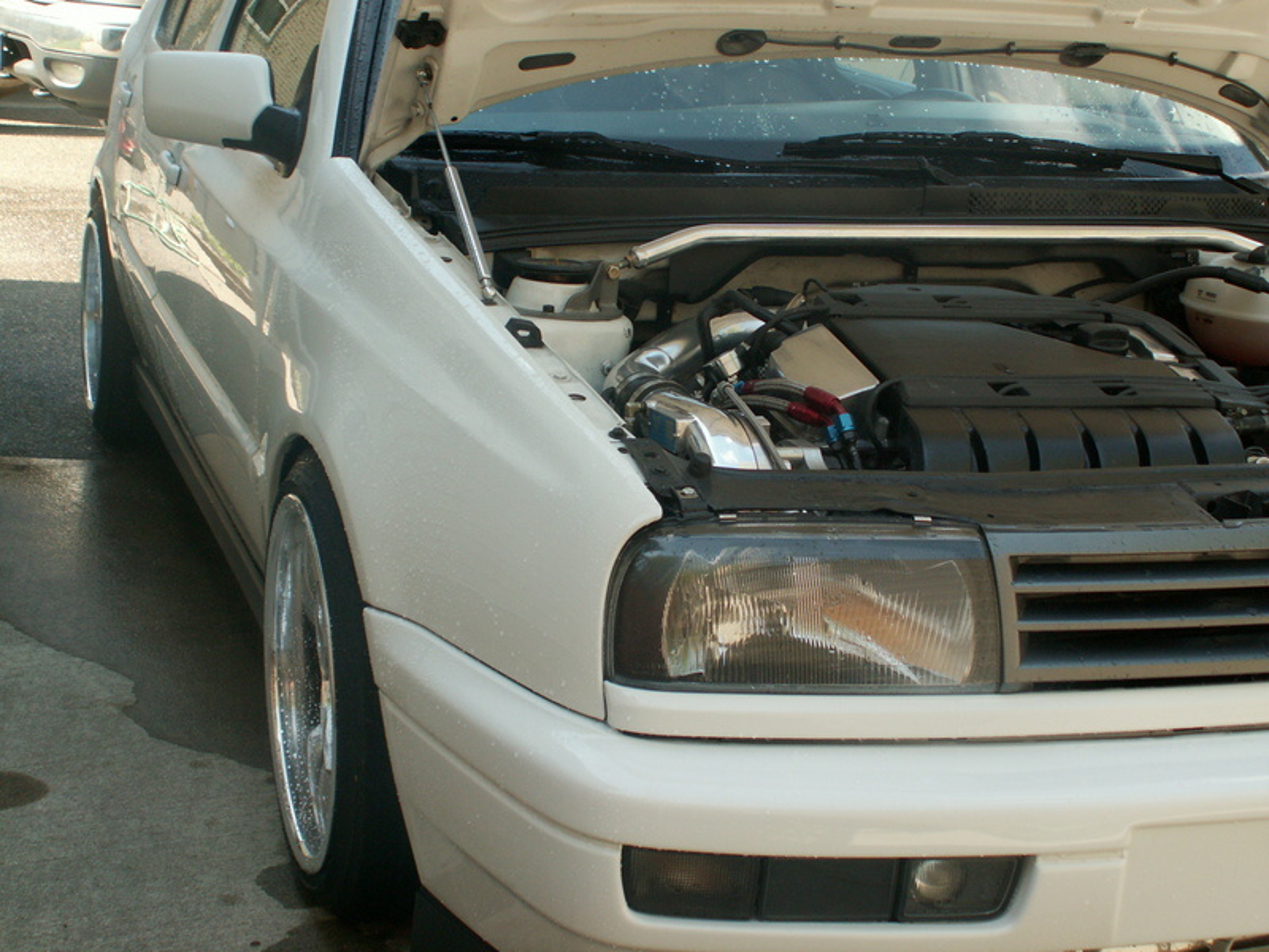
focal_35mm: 55
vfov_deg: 26.6
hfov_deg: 34.9
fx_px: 2016
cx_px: 634
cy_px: 476
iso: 50
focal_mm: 9.23
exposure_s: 1/160
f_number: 3.2
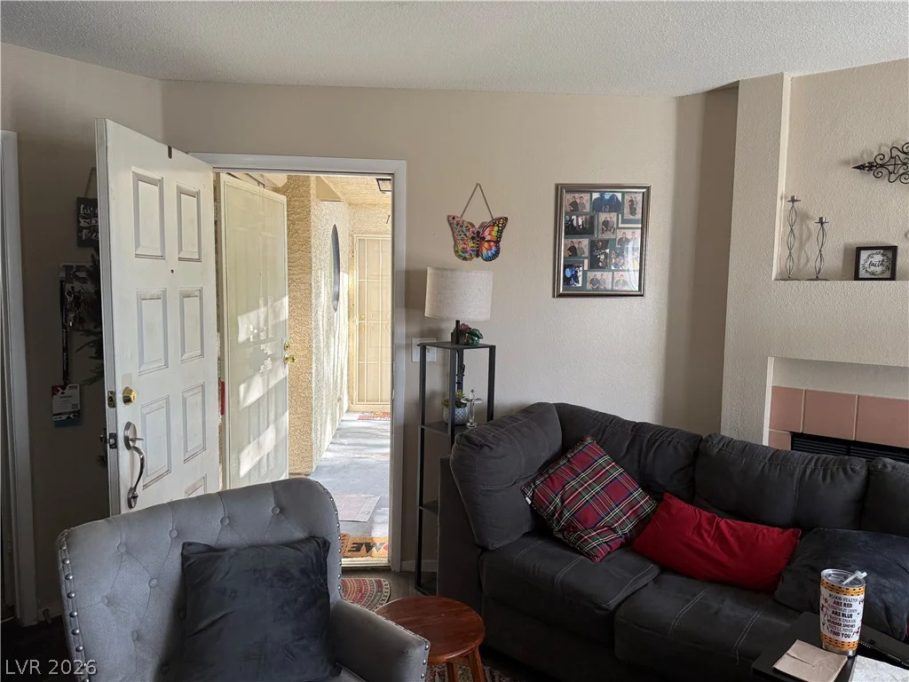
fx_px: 630
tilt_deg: -4.8
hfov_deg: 71.6
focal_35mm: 24
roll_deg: -1.1
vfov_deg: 56.8
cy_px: 341
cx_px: 454
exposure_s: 1/119
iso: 200
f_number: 1.78
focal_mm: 6.76
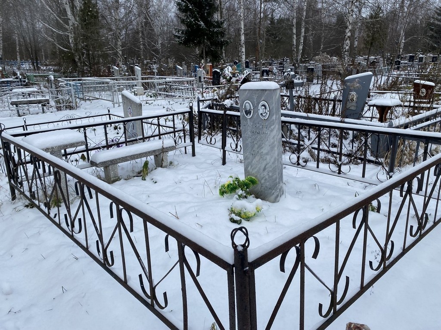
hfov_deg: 67.3
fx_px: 331
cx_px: 220
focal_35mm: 26
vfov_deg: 53.1
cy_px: 165
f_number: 1.8
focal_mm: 4.25
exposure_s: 1/1412
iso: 32
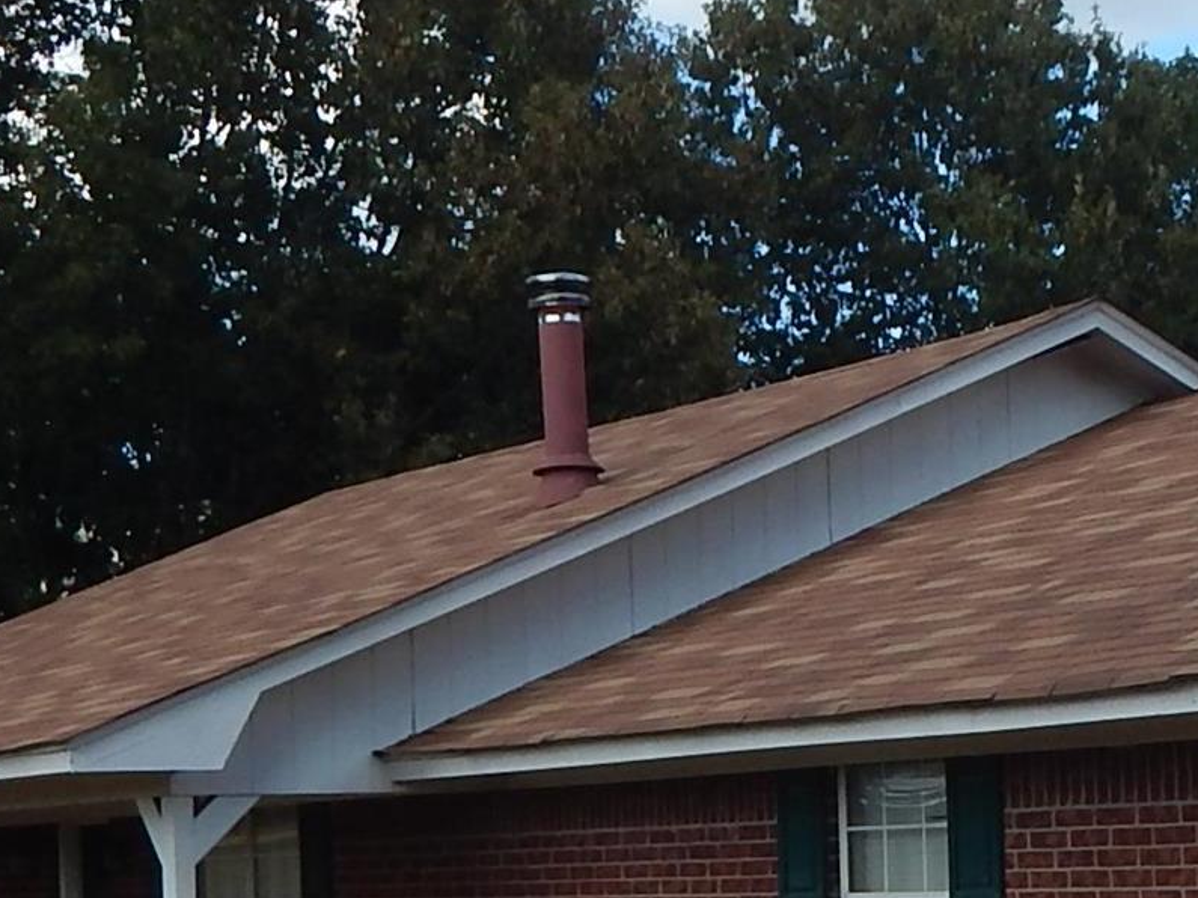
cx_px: 1236
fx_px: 2941
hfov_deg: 22.1
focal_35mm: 85
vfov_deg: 17.1
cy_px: 806
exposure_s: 1/1000
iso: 125
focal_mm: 4
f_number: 3
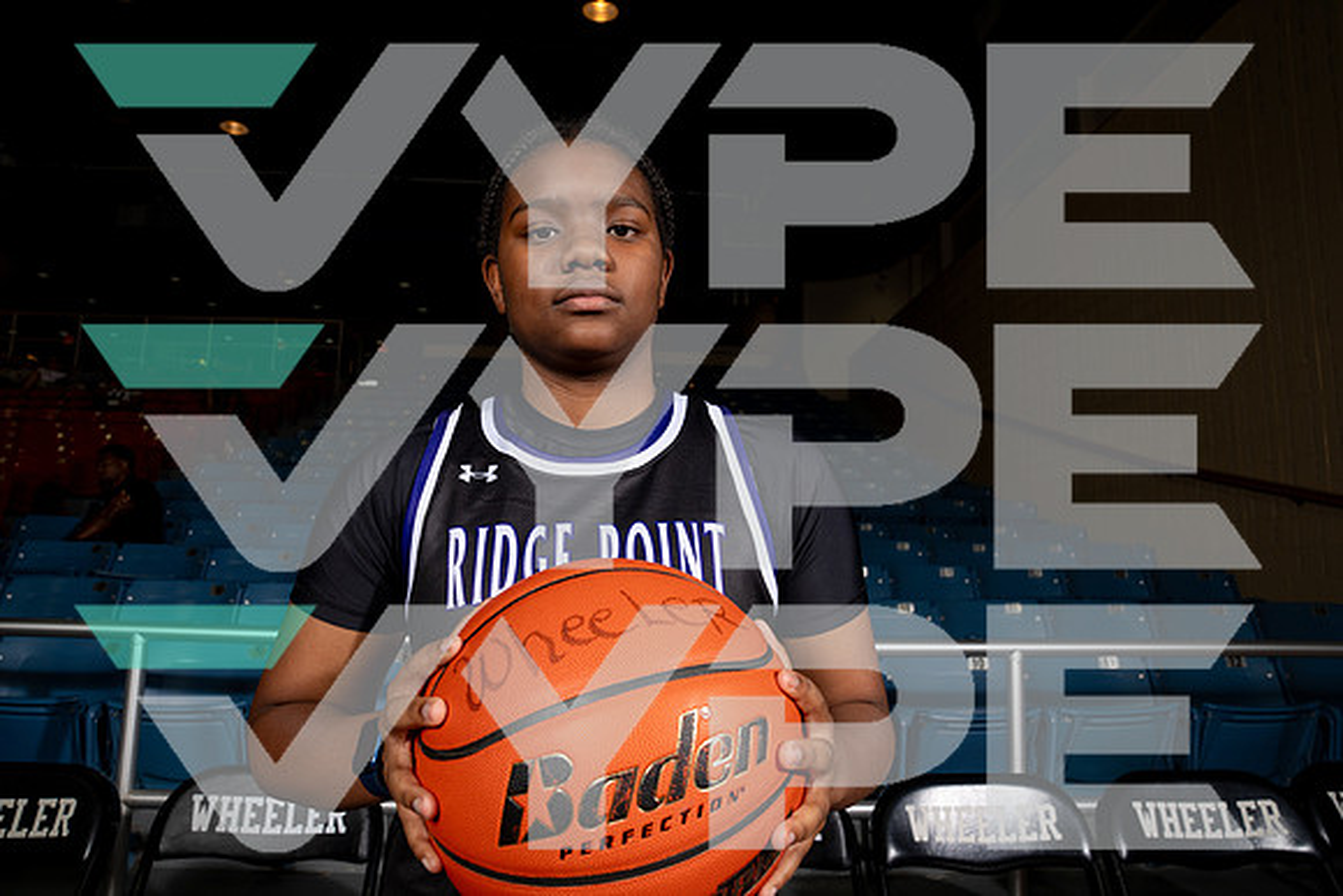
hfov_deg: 73.7
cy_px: 448
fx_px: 896
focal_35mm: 24
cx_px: 672
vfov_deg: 53.2
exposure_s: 1/125
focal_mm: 24
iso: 250
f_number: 7.1
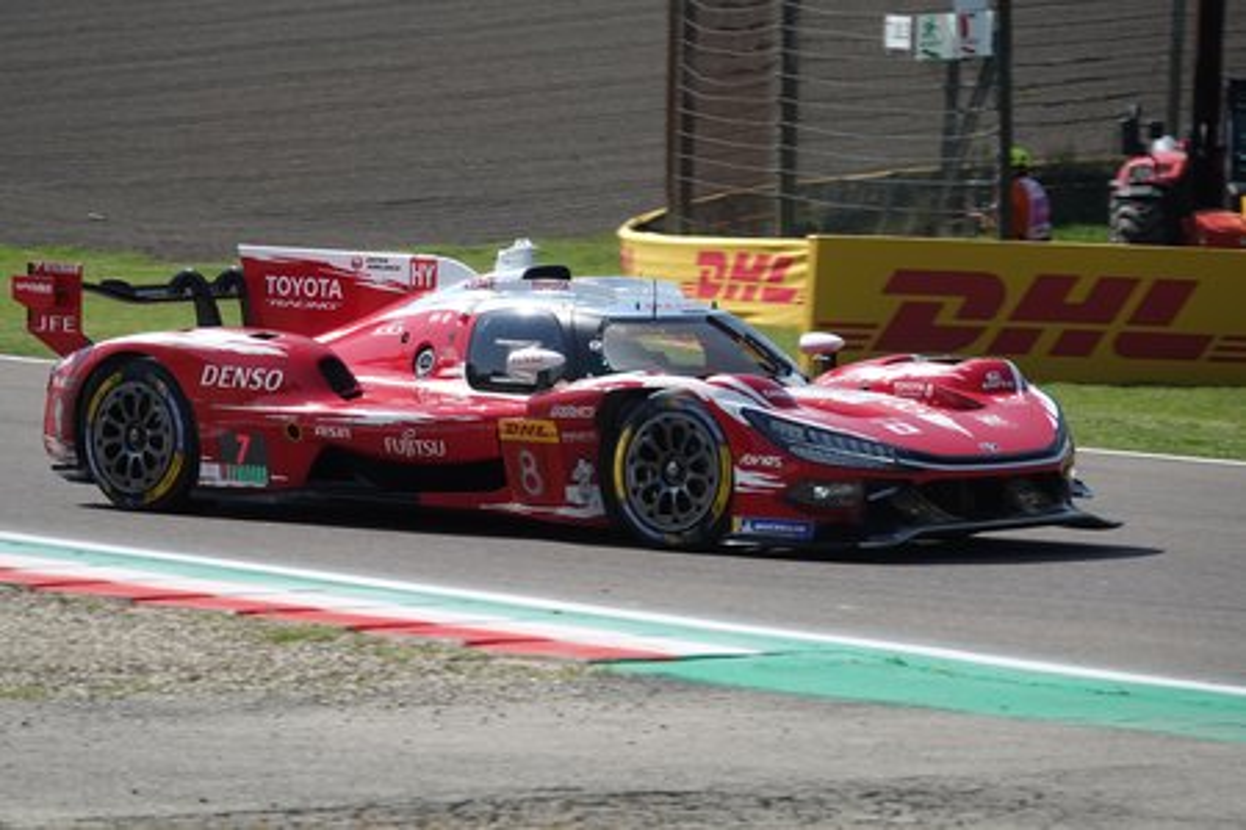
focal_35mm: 214
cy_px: 415
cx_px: 623
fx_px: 7406
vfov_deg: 6.4
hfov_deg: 9.6
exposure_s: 1/1000
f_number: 4
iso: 100
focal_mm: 78.39
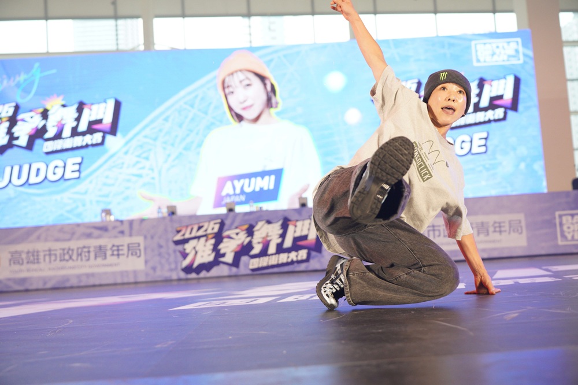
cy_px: 192
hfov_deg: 45.4
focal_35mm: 43
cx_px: 289
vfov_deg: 31.2
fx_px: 690
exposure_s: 1/640
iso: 1600
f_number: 2.8
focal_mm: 43
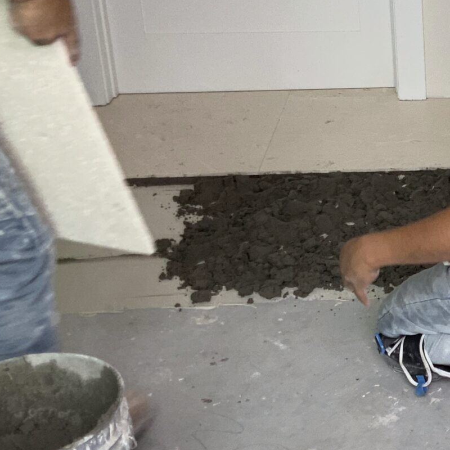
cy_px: 149
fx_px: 1206
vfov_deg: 21.1
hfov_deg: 18.9
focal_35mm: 82
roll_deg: +0.0
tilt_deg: -23.6
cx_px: 649
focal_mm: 3
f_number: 1.8
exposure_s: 1/60
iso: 40
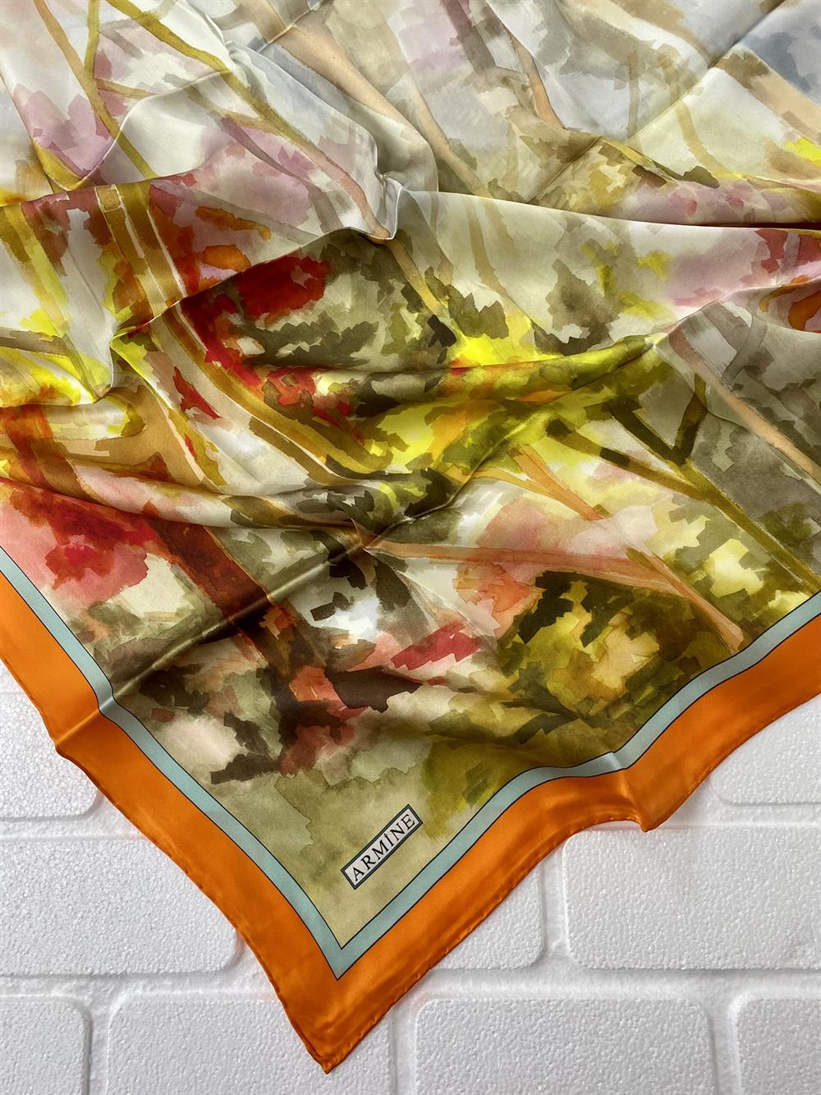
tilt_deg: -75.7
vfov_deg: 67.3
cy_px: 548
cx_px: 410
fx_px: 822
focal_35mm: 26
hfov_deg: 53.1
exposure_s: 1/100
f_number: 1.8
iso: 100
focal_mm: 4.25
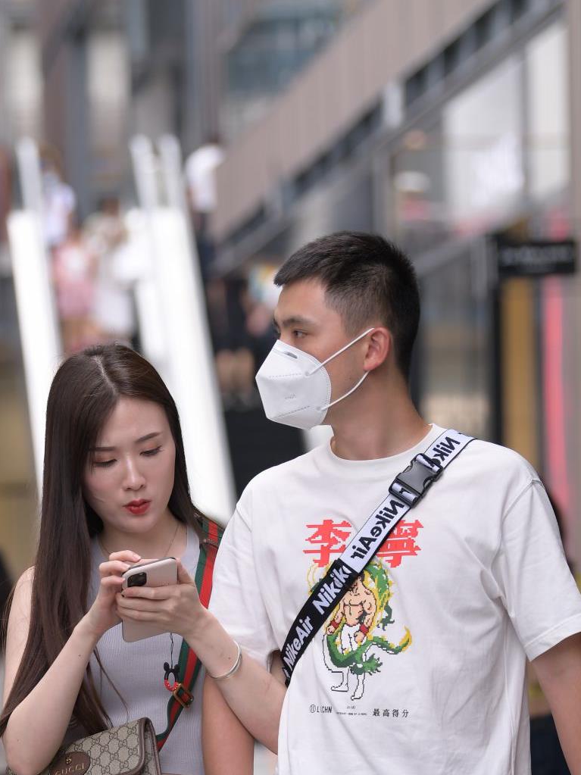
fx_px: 6357
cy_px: 877
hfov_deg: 5.2
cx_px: 152
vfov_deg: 6.9
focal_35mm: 284
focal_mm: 122
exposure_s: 1/400
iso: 320
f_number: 3.5
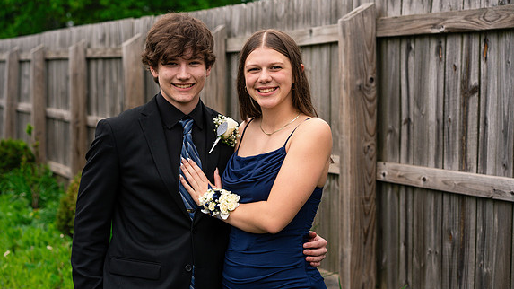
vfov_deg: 13.1
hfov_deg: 23.2
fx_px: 1254
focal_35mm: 92
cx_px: 259
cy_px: 141
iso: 400
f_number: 5
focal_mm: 85
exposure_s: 1/800
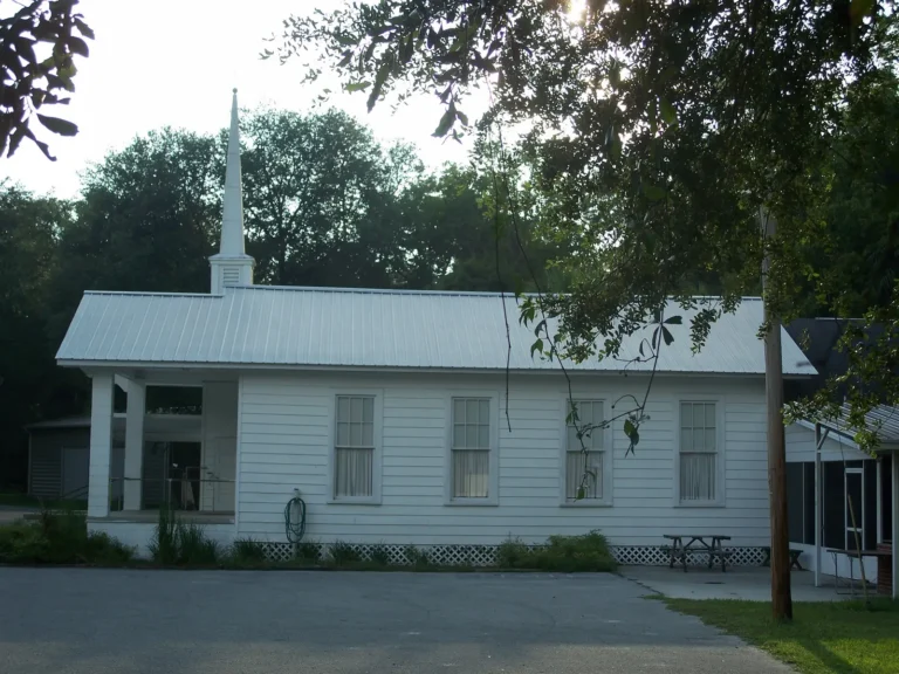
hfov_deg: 32.7
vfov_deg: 24.8
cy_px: 337
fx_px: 1532
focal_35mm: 59
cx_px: 450
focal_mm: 12.6
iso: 64
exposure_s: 1/400
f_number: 3.2
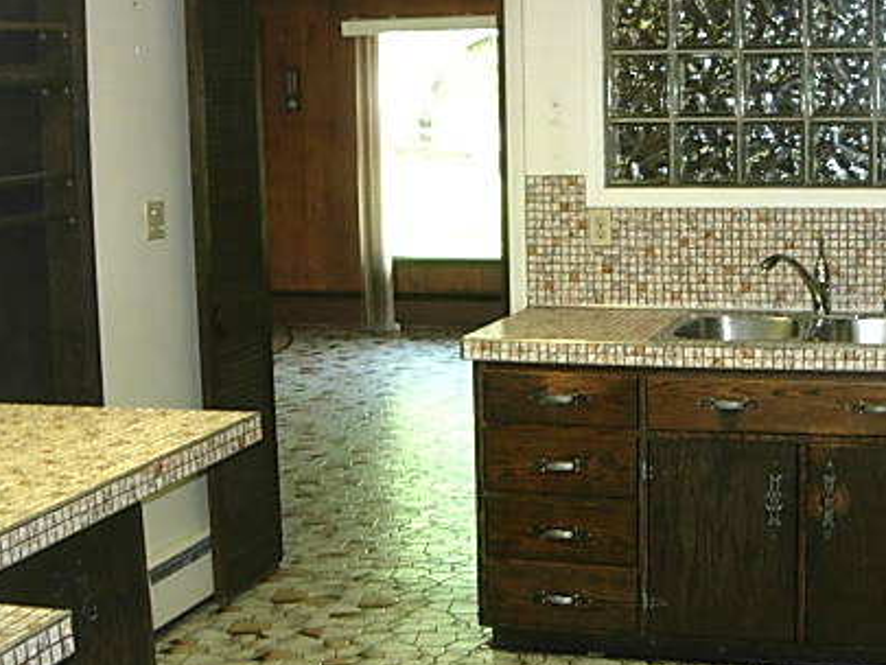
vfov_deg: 24.4
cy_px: 308
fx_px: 1536
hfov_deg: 31.6
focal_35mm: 60
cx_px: 658
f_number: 2.8
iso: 79
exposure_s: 1/32.9
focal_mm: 7.8
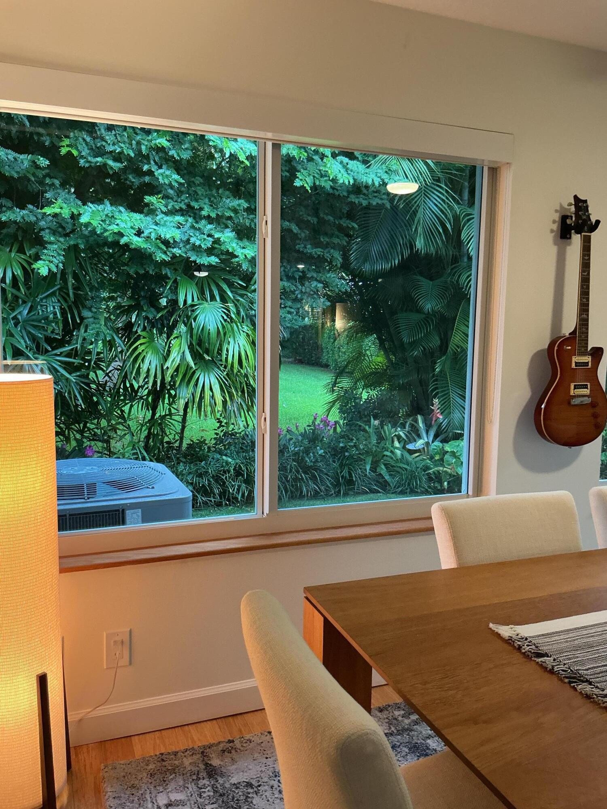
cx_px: 304
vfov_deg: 61.7
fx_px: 678
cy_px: 404
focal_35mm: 29
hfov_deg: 48.2
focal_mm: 3
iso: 160
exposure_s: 1/60
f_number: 1.8
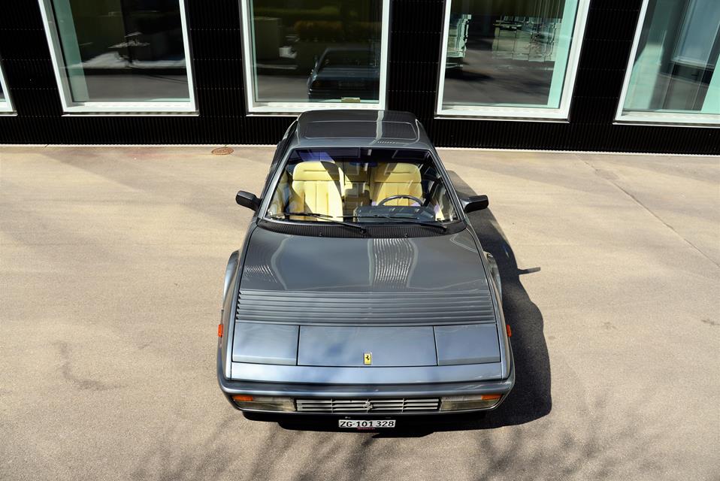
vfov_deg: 53.2
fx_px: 480
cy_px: 240
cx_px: 360
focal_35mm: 24
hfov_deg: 73.7
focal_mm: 24
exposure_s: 1/200
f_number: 8
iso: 100
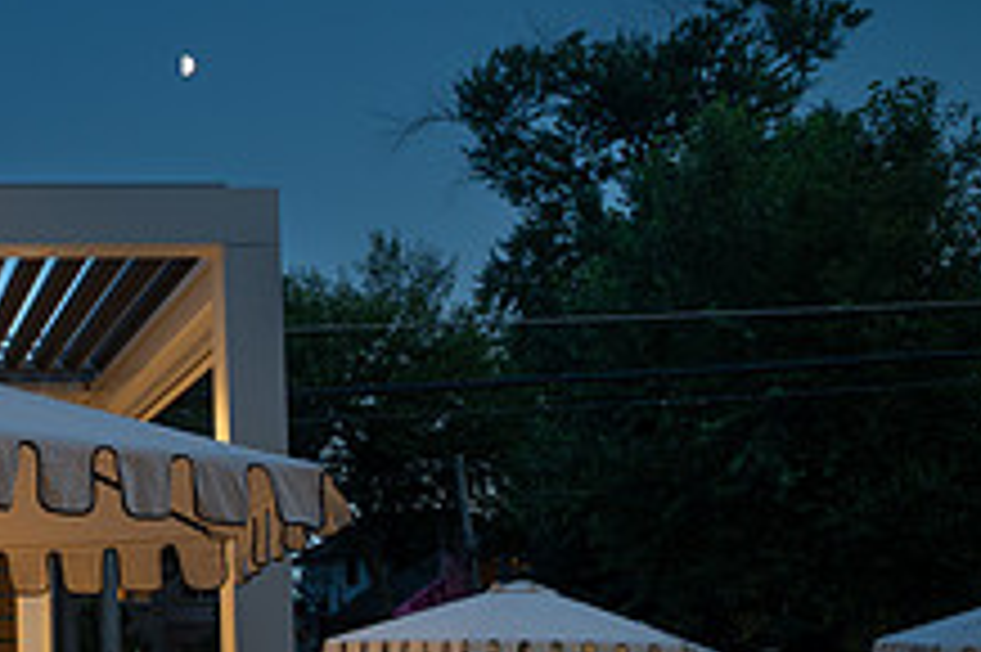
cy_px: 517
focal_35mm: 64
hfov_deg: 28.5
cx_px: -104
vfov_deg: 21.0
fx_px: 1743
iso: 800
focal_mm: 24
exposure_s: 1/30
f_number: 4
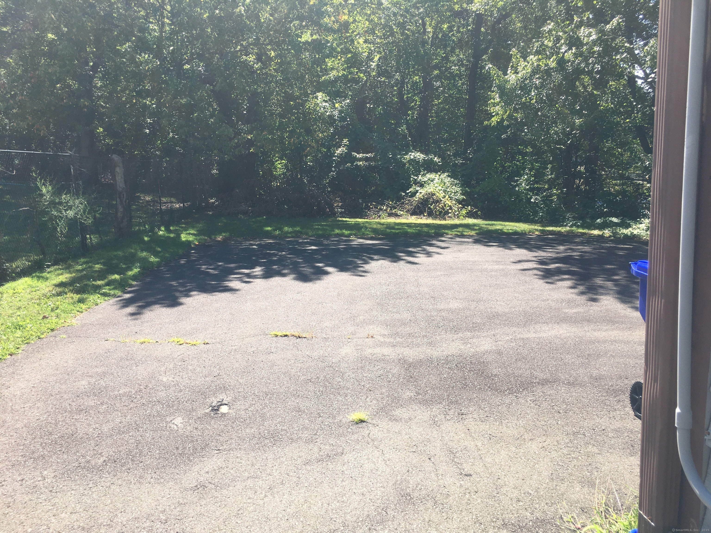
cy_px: 266
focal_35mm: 29
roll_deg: +0.5
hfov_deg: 61.7
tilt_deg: -8.6
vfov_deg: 48.2
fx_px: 596
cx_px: 356
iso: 25
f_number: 2.2
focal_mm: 4.15
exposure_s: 1/625
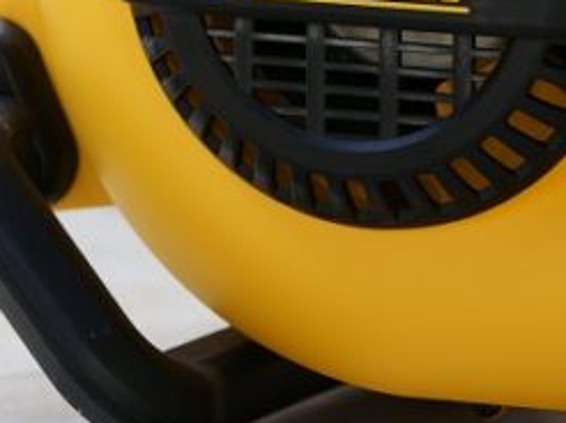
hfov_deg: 2.8
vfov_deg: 2.1
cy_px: -99
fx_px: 11745
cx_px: 538
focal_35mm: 719
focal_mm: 115
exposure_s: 1/50
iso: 200
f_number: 2.8
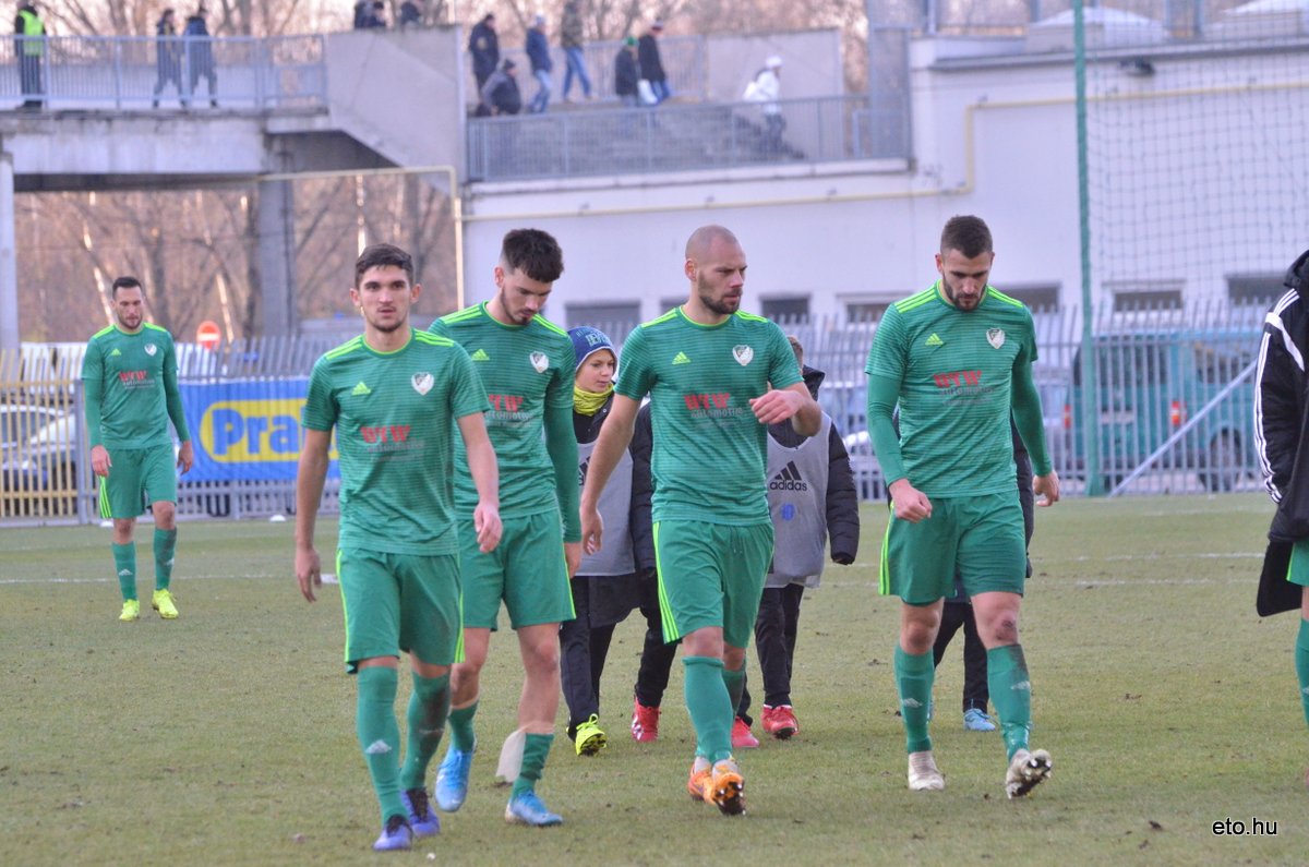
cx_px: 654
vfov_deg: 6.5
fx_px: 7621
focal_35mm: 210
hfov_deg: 9.8
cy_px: 434
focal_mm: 140
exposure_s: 1/1600
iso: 3200
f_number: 5
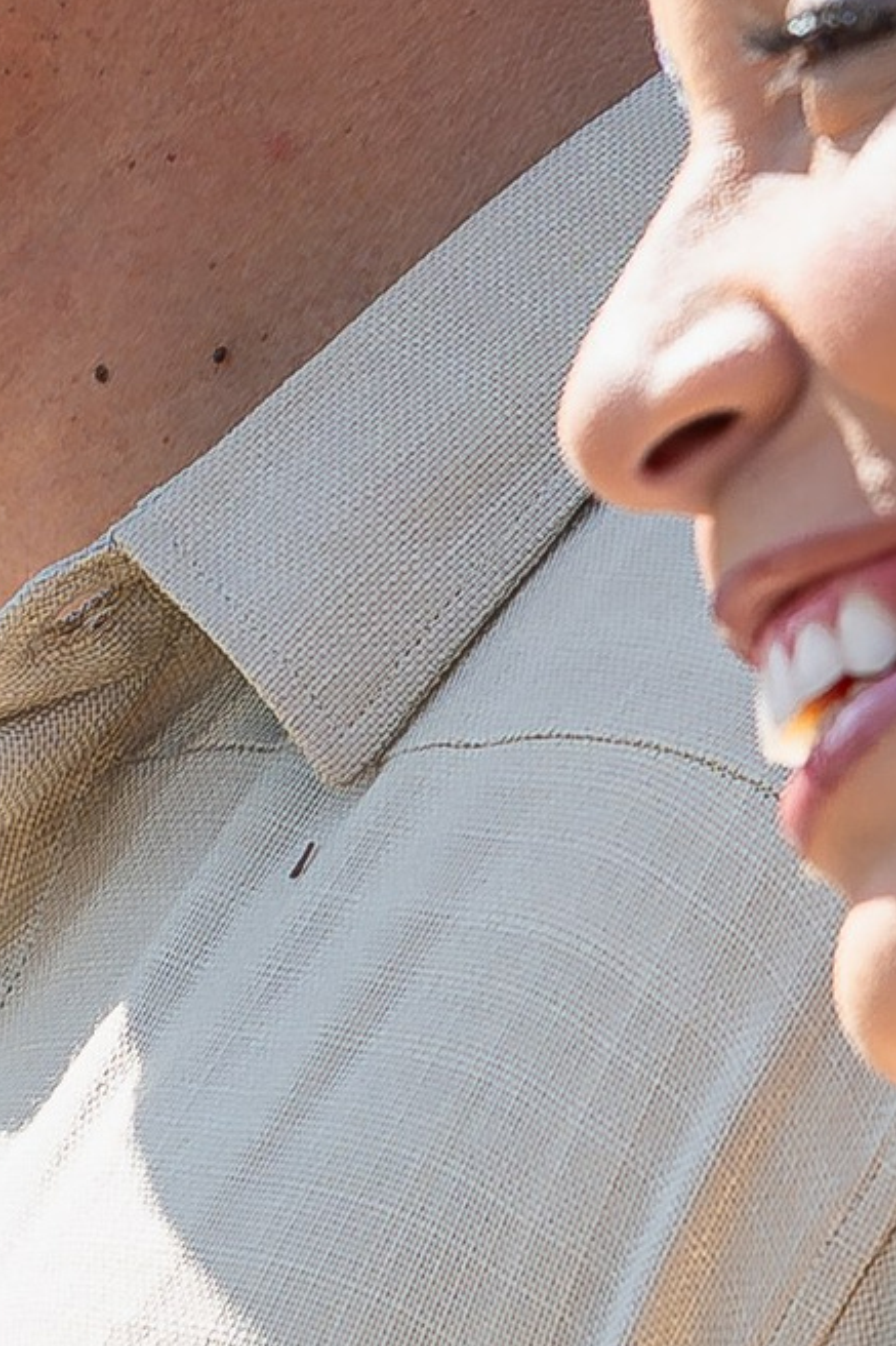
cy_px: 252
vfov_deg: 4.2
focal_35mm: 492
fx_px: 18376
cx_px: 316
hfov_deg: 2.8
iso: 100
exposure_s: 1/640
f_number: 4
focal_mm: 56
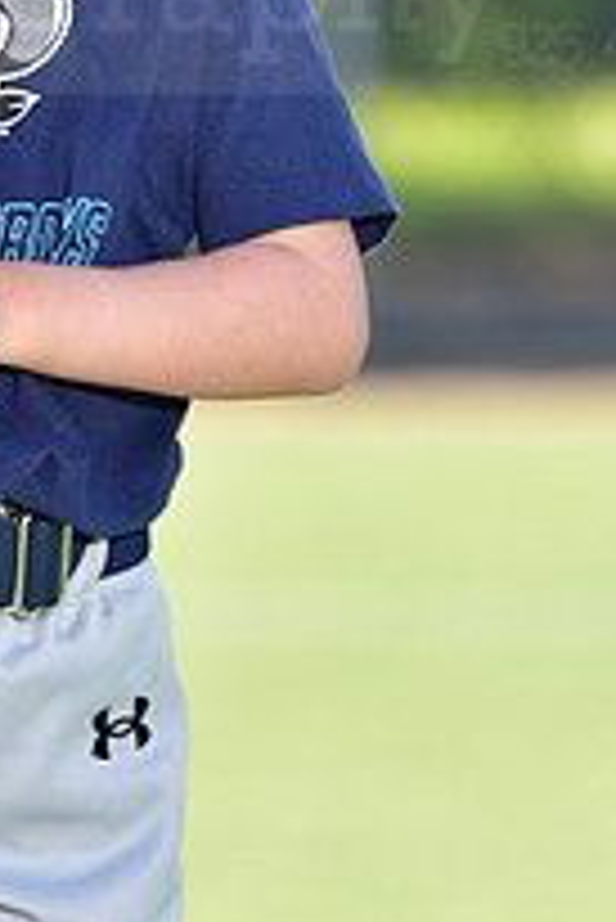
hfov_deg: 2.4
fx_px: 14476
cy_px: -49
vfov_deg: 3.6
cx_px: -88
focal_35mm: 565
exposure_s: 1/160
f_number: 5
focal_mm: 200
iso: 80
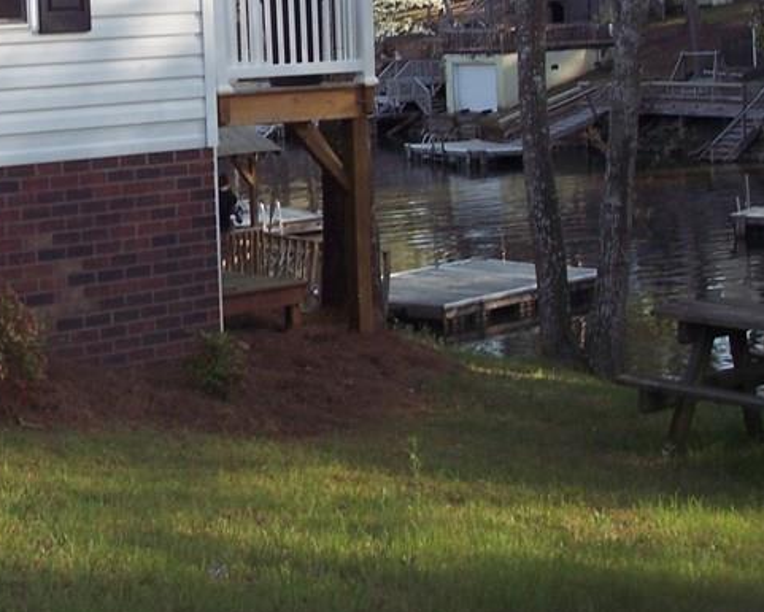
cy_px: 49
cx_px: 2
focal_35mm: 81
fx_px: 1832
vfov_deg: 18.6
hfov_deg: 22.6
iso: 100
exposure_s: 1/125
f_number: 3.4
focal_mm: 8
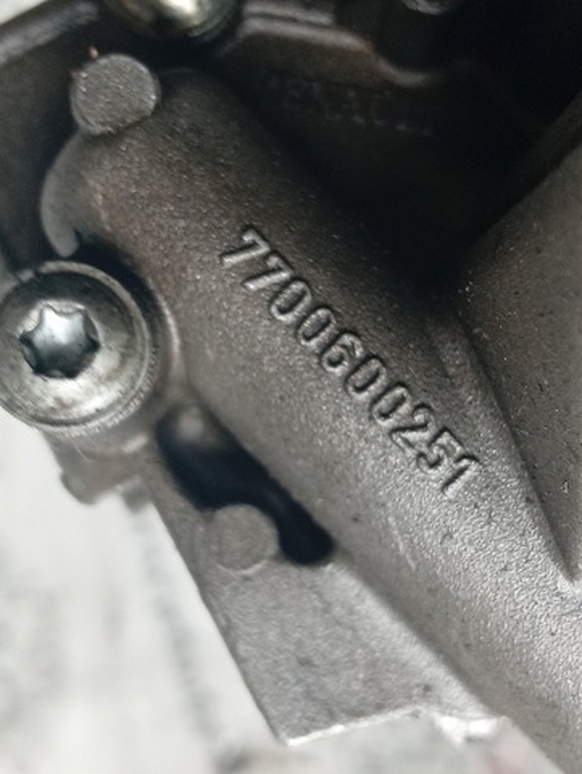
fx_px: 1164
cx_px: 291
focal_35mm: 52
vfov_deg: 36.8
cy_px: 387
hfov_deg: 28.1
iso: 231
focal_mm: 3.96
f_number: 1.8
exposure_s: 1/33.3
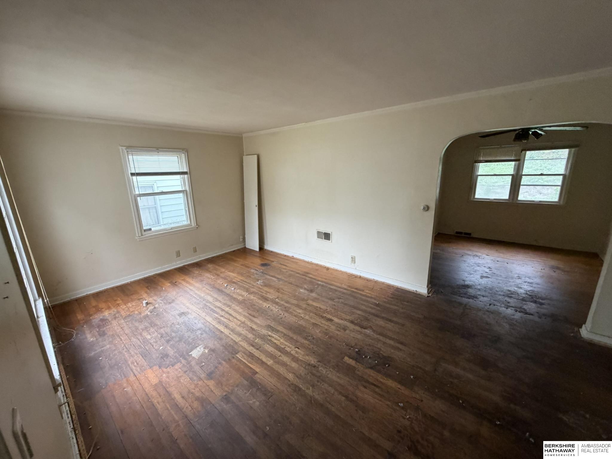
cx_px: 306
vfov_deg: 85.7
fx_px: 248
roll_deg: +1.1
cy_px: 230
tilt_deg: -10.5
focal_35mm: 14
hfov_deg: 102.1
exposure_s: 1/91
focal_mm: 2.22
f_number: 2.2
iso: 320
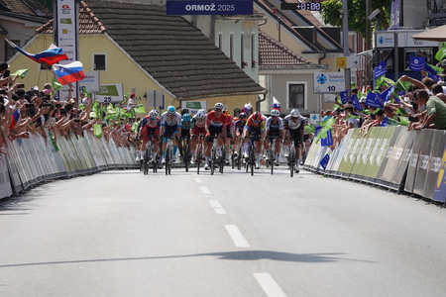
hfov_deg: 7.7
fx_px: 3295
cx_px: 223
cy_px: 148
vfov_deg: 5.2
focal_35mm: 266
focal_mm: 97.49
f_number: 4
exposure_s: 1/1000
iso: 125
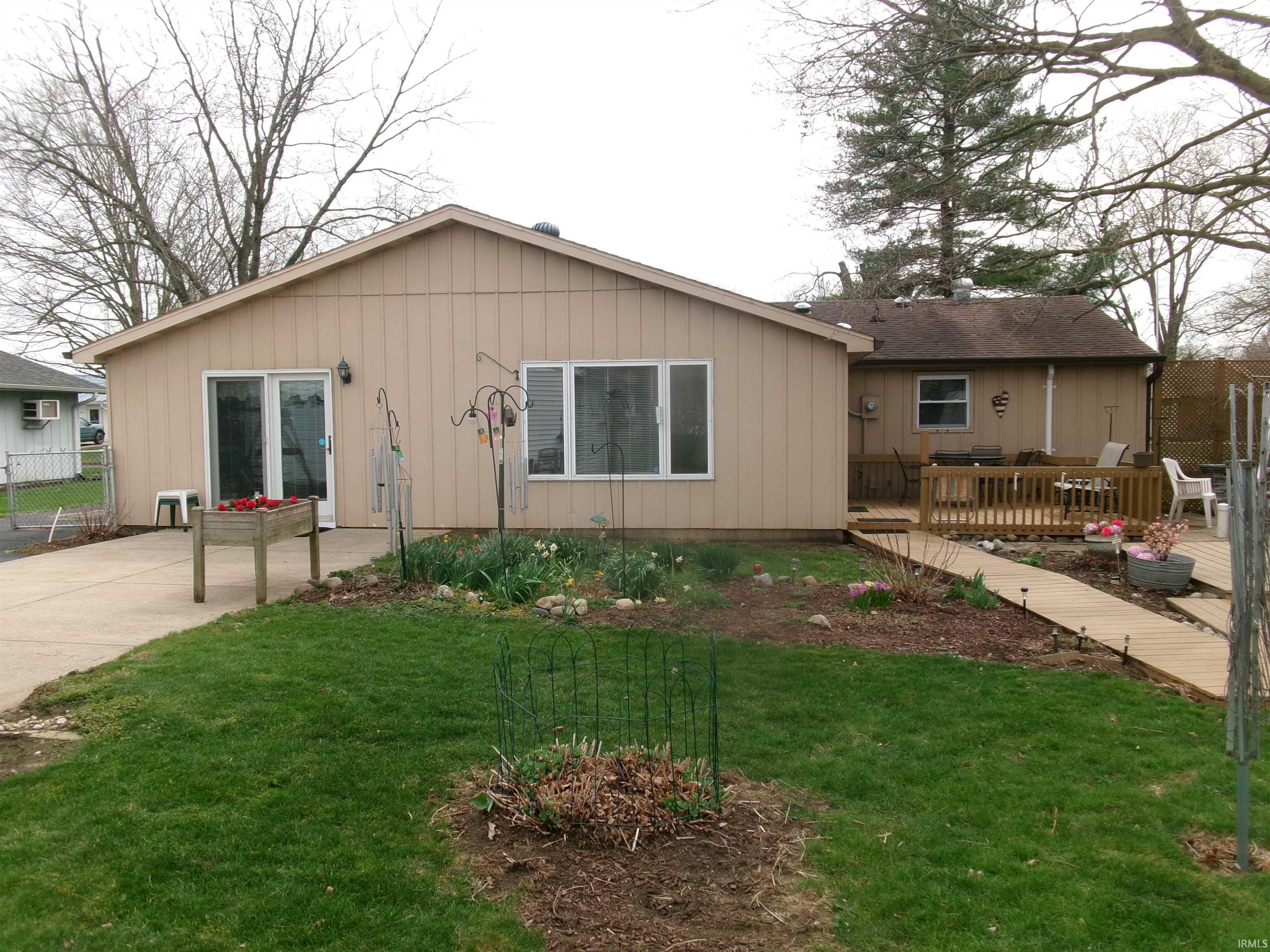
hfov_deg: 63.4
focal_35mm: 28
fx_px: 1027
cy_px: 476
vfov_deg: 49.7
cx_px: 635
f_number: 10.8
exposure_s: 1/70
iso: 100
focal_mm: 5.1
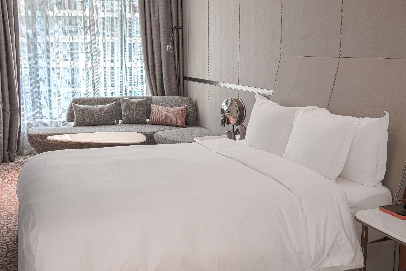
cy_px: 134
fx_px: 485
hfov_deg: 45.4
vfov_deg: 31.2
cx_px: 213
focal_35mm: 43
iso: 250
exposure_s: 1/13
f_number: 10
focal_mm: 35
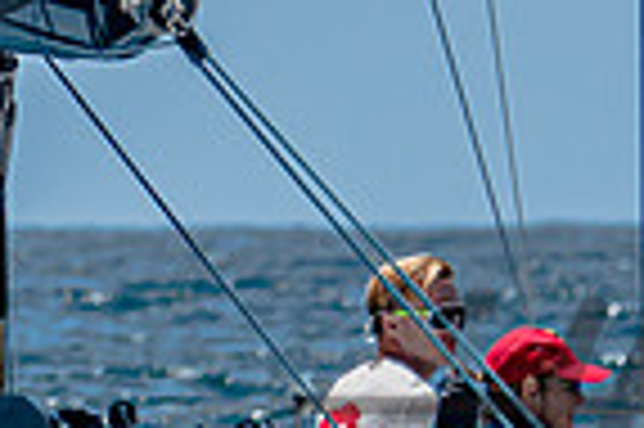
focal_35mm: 1869
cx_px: -228
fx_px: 33396
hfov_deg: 1.1
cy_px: 393
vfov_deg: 0.7
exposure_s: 1/1600
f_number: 5.6
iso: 200
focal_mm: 250
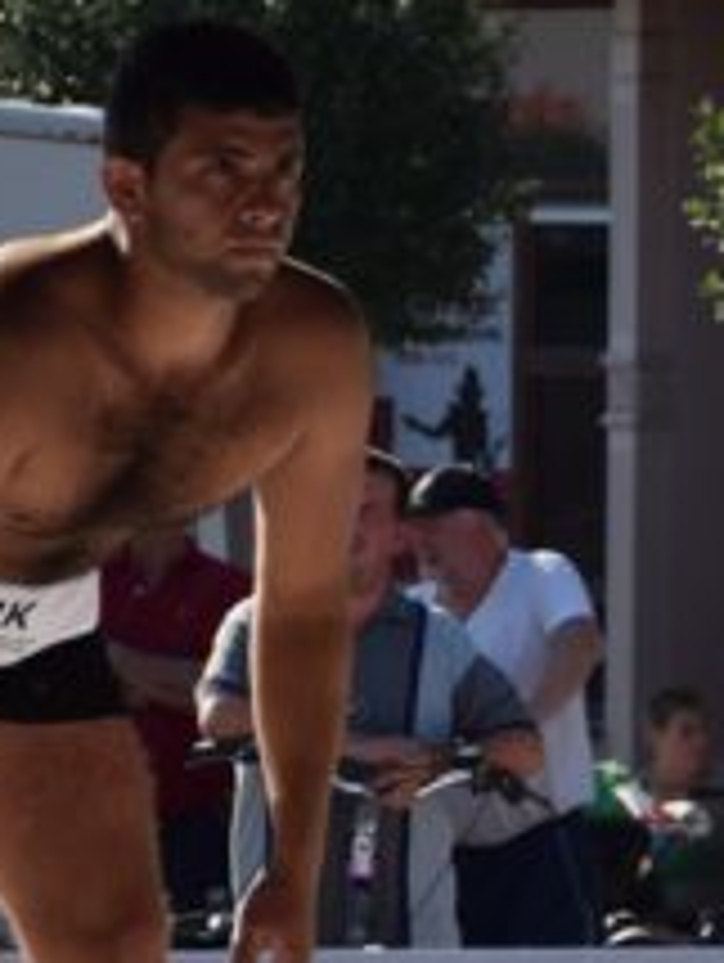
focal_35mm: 507
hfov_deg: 2.9
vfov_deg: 3.9
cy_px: 576
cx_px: 904
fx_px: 14111
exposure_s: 1/1600
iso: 400
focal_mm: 98
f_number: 5.6
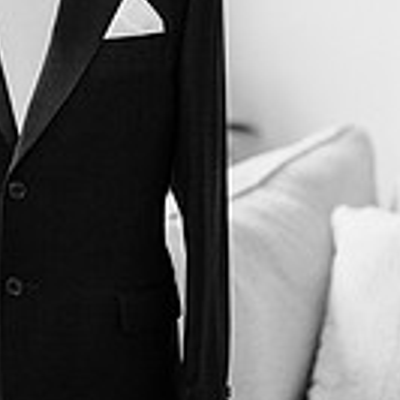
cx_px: 60
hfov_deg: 12.1
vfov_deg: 12.1
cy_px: 87
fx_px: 1883
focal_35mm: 144
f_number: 1.4
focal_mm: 50
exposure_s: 1/1600
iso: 1000
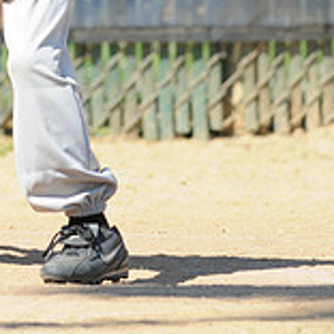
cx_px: -44
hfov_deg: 1.2
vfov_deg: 1.2
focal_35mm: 1422
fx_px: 15523
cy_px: -126
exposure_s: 1/1000
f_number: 4
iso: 200
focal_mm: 300
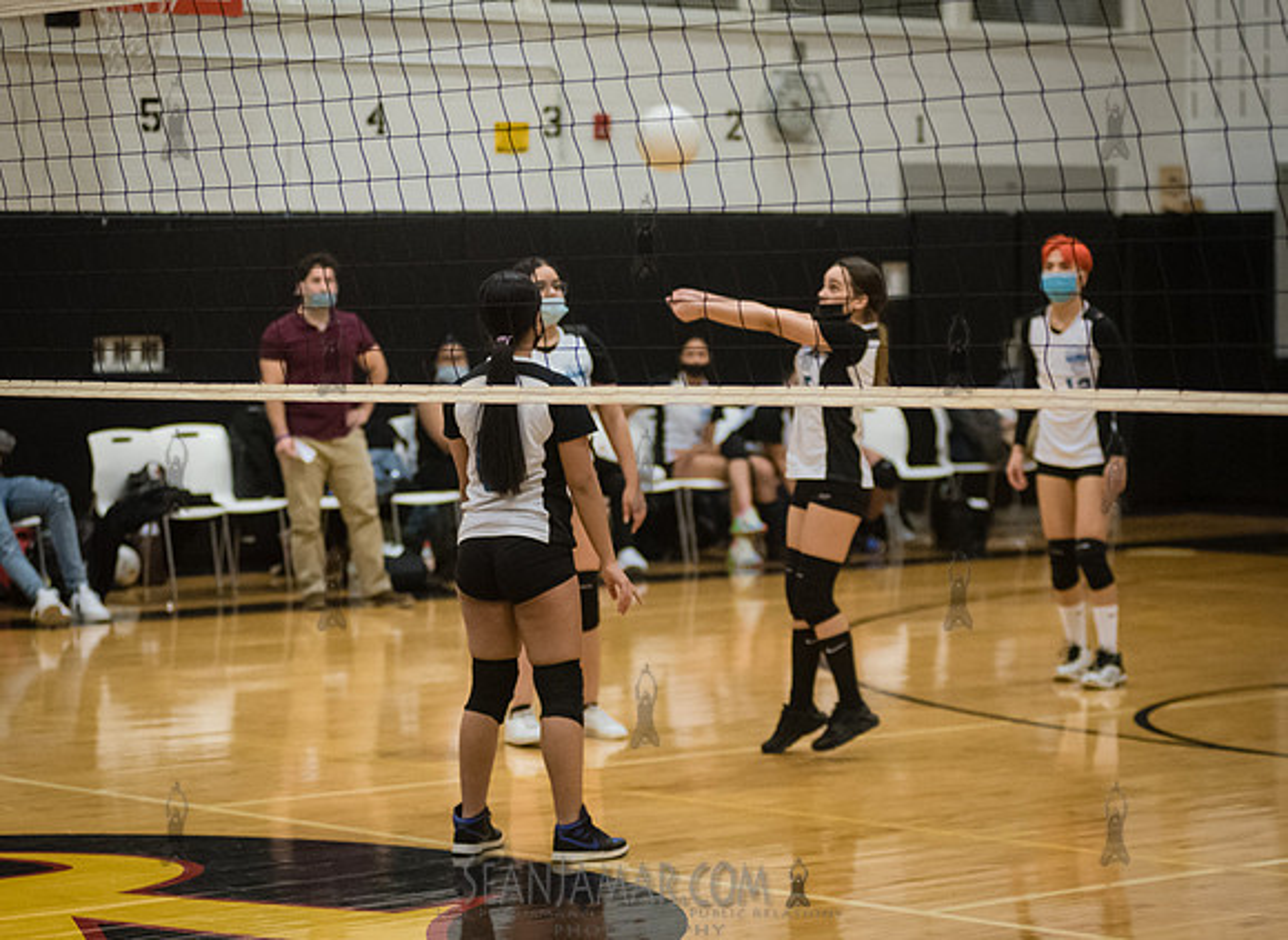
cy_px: 523
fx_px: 4190
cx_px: 647
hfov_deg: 17.5
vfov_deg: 12.8
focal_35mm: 114
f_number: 3.2
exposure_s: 1/400
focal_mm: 92
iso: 5000
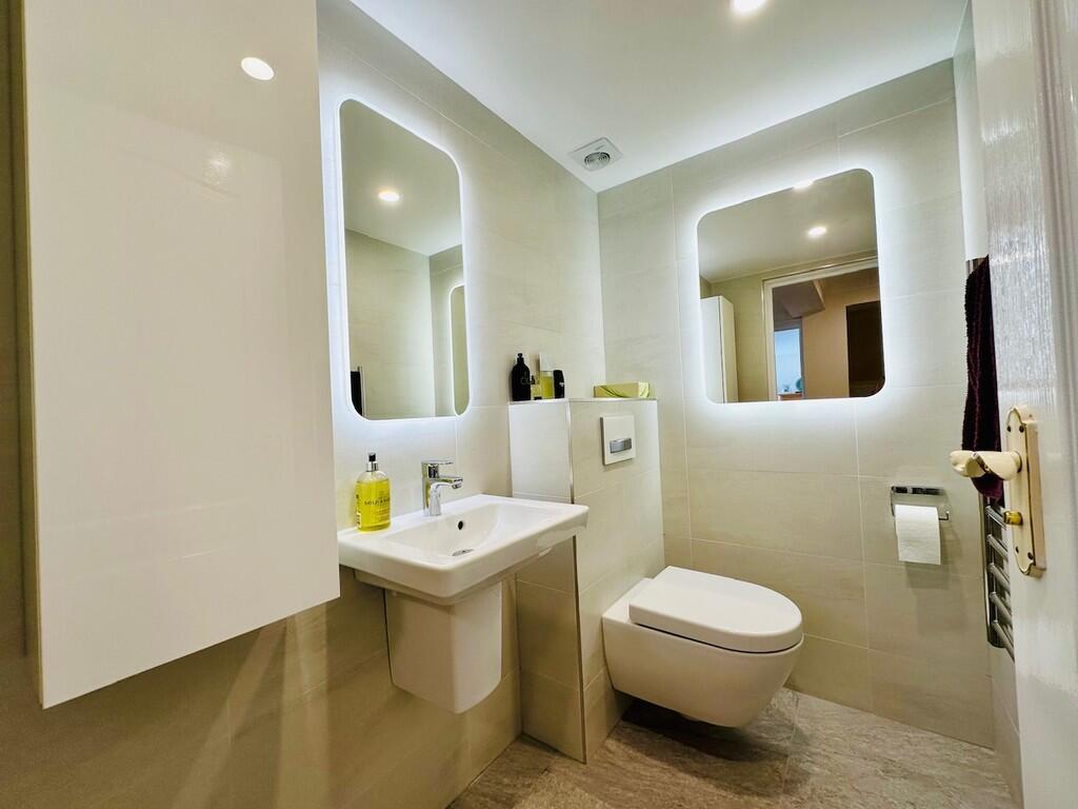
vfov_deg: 85.7
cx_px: 539
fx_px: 436
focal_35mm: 14
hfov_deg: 102.1
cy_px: 404
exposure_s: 1/100
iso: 50
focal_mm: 2.22
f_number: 2.2
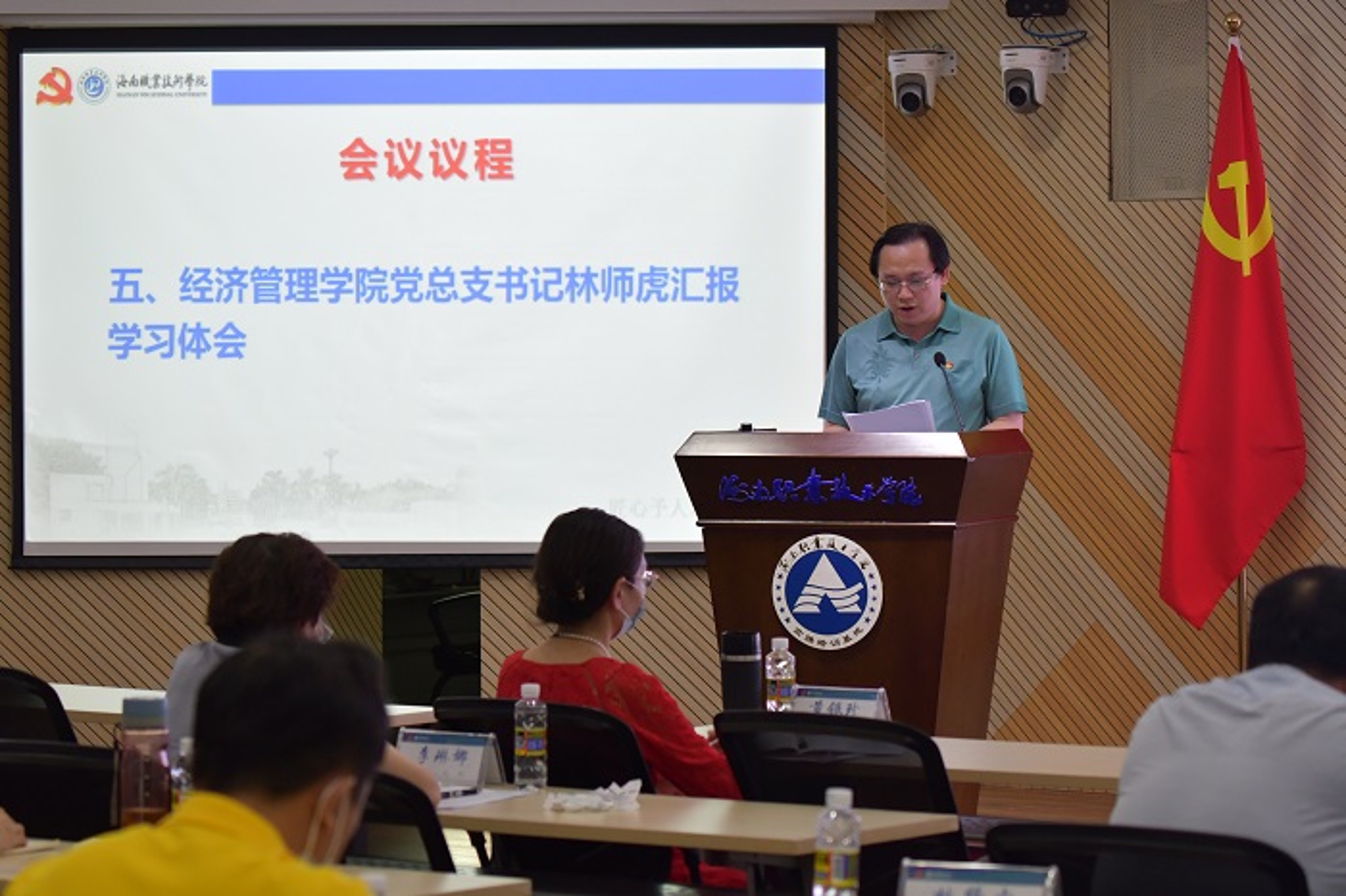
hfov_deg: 17.1
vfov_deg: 11.4
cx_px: 673
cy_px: 448
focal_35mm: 120
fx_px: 4484
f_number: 4.5
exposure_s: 1/160
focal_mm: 80
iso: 1100
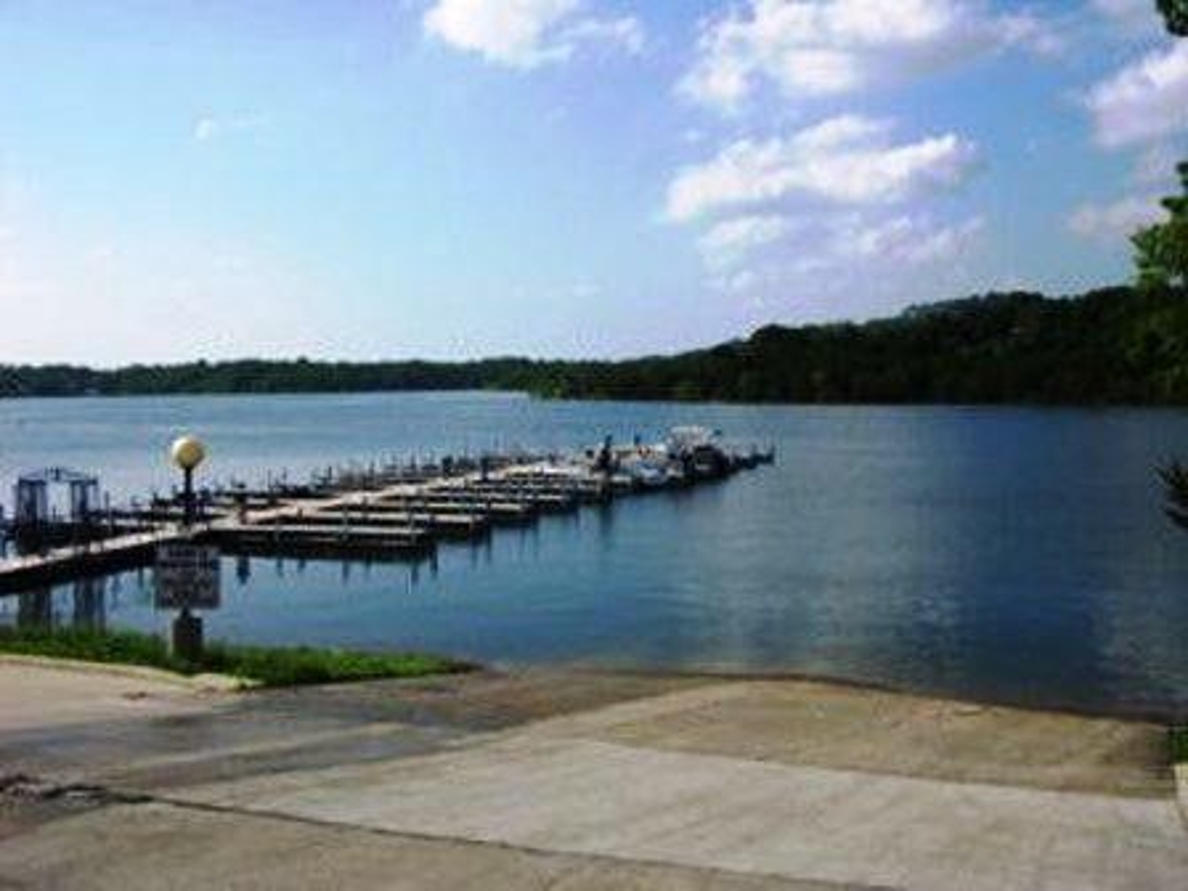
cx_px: 594
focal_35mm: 39
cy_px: 446
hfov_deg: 47.9
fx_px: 1338
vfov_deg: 36.8
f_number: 2.9
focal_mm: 10
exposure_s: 1/1276
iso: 50
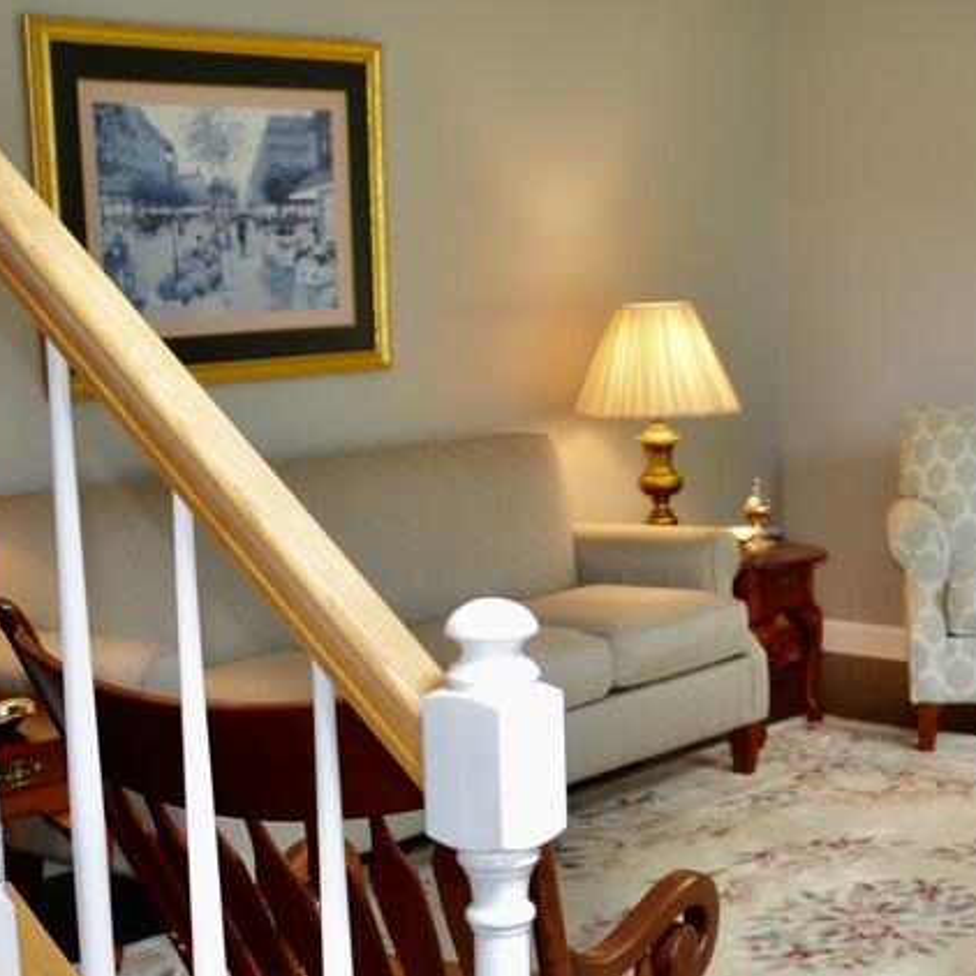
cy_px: 629
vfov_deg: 24.6
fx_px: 2233
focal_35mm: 70
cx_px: 823
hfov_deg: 24.2
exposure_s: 1/100
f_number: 4
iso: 400
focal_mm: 32
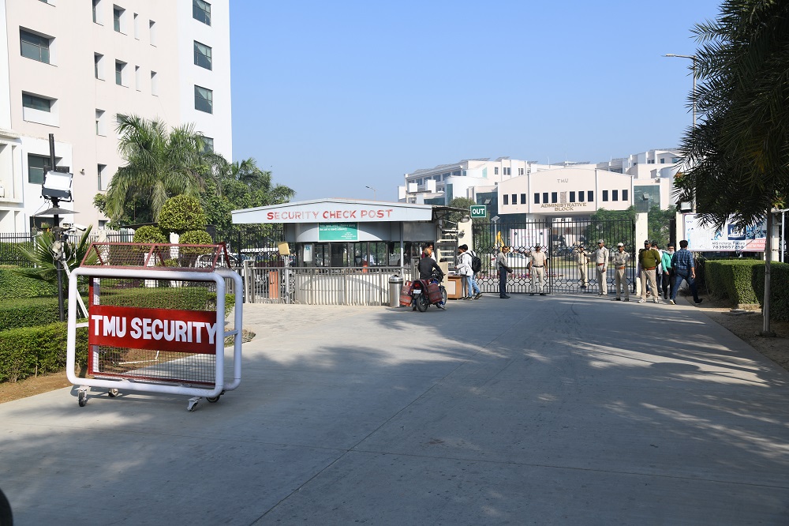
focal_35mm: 31
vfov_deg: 42.3
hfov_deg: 60.3
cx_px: 394
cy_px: 263
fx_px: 679
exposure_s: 1/400
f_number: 7.1
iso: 160
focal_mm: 31
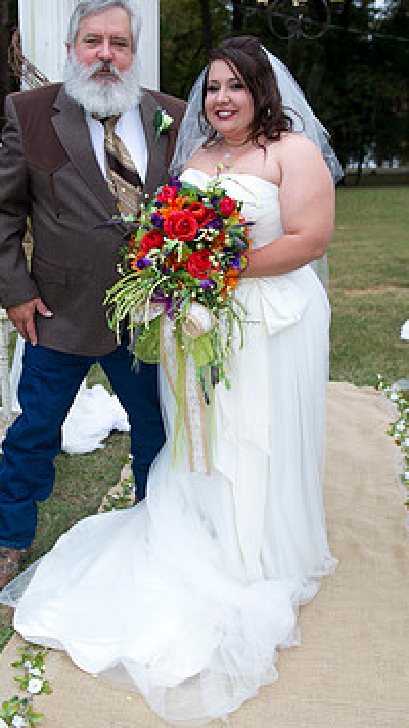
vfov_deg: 49.4
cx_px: 187
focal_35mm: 41
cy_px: 344
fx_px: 791
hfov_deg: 29.0
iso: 800
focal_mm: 31
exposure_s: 1/125
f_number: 4
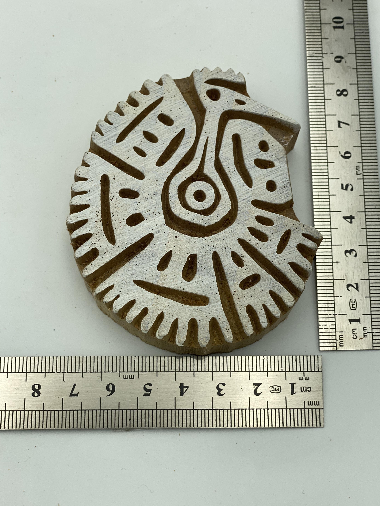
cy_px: 253
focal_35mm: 57
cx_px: 201
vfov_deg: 33.8
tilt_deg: -74.4
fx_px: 834
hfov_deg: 25.7
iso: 20
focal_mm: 6
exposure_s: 1/675
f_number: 2
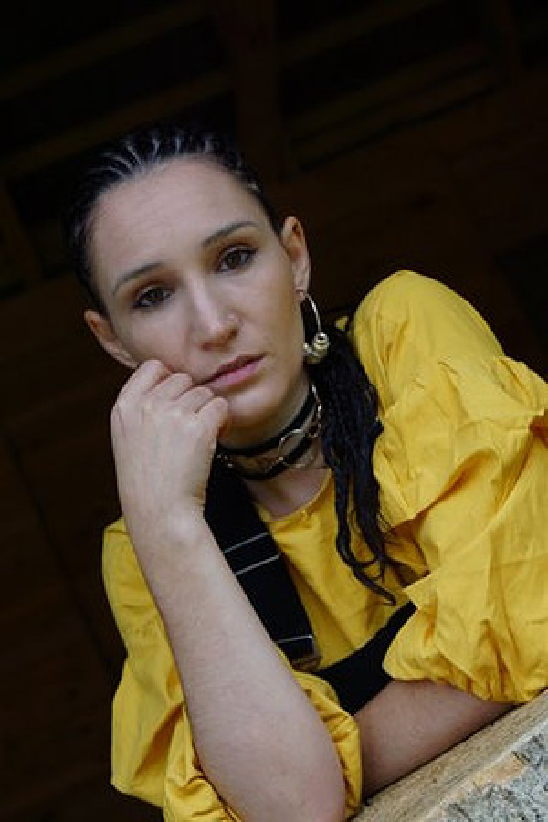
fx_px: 1884
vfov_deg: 24.6
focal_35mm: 82
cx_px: 274
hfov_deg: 16.6
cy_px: 411
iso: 100
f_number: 6.3
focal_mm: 55
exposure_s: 1/80
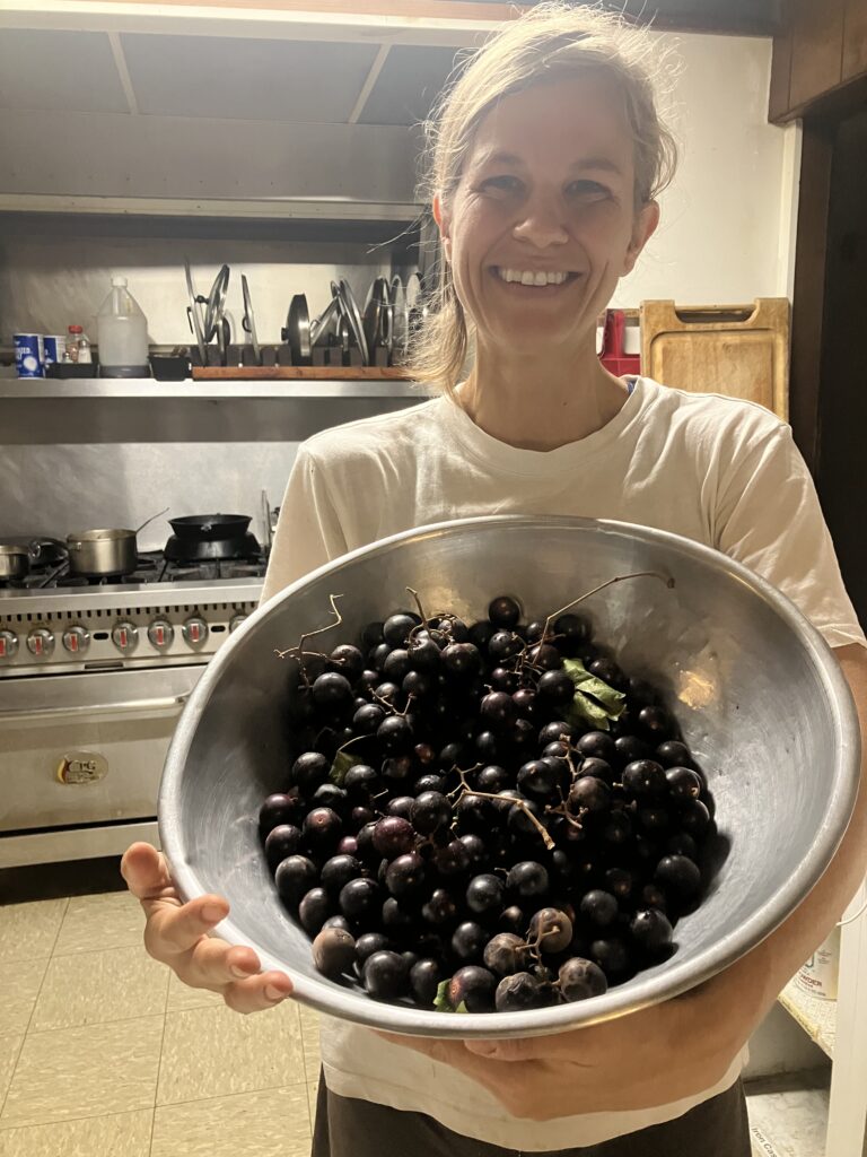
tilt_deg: -10.0
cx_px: 434
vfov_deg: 63.4
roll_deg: +1.6
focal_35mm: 28
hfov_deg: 49.7
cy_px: 578
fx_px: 935
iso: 250
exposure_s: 1/60
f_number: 1.8
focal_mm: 3.99
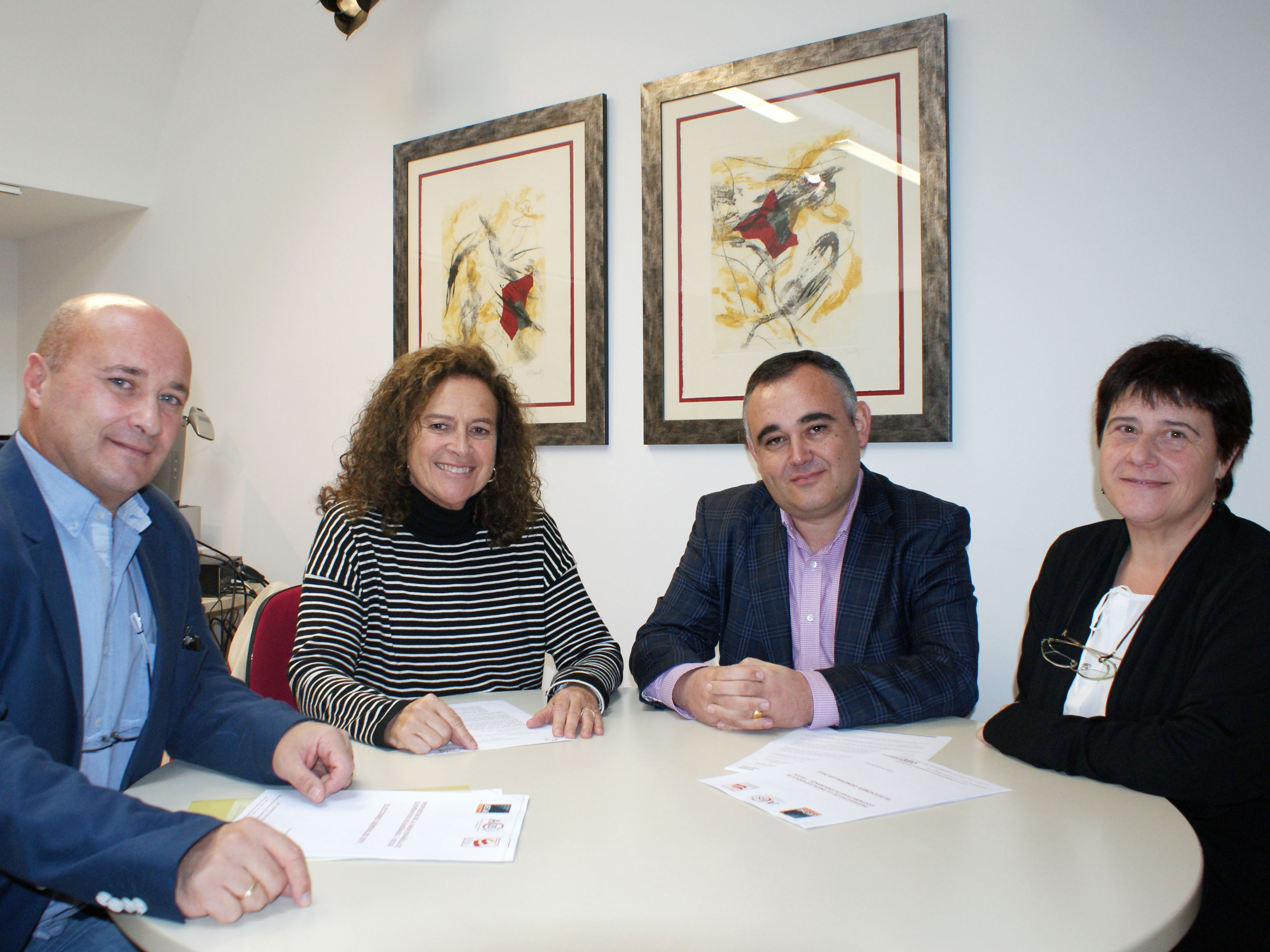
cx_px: 616
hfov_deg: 60.0
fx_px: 1101
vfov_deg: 46.8
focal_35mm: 30
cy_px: 489
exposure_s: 1/60
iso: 400
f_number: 5.6
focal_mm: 18
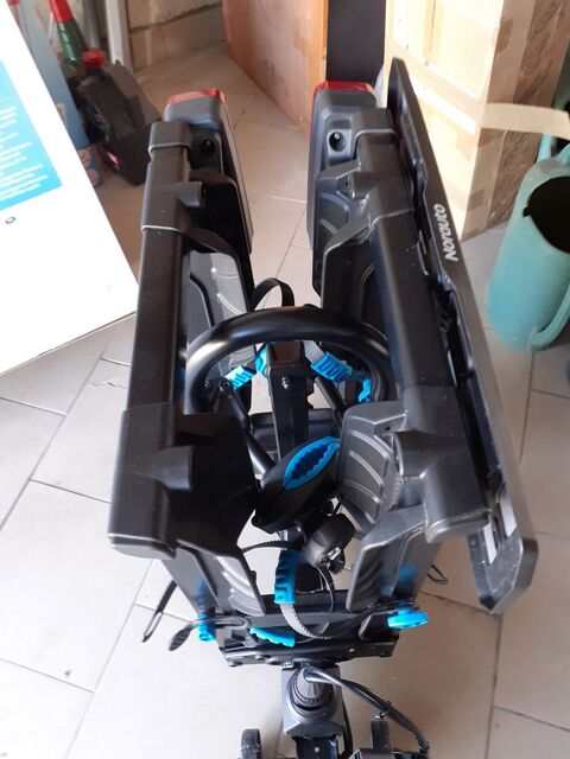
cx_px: 285
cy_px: 380
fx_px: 593
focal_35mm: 27
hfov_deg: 51.4
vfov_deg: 65.3
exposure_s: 1/50
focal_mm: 3.6
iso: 200
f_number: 1.9
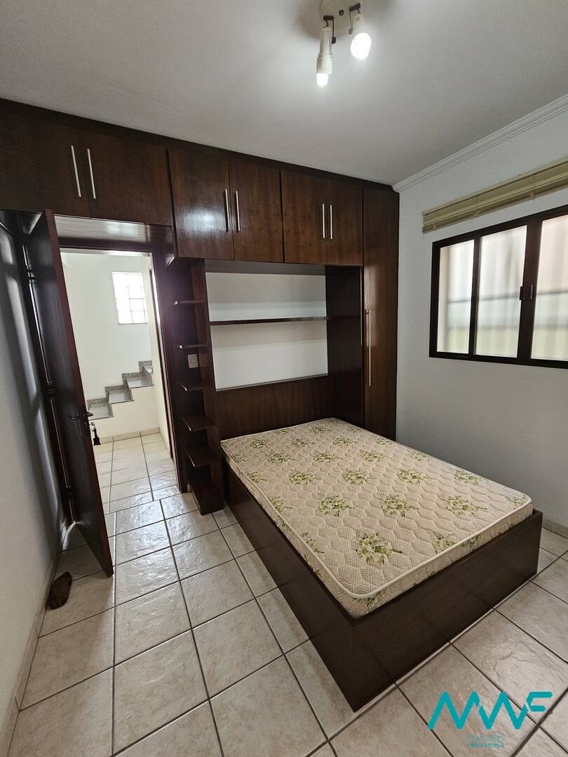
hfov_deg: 89.9
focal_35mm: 13
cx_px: 284
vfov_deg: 106.2
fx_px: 284
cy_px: 378
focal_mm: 2.2
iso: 400
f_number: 2.2
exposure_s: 1/40
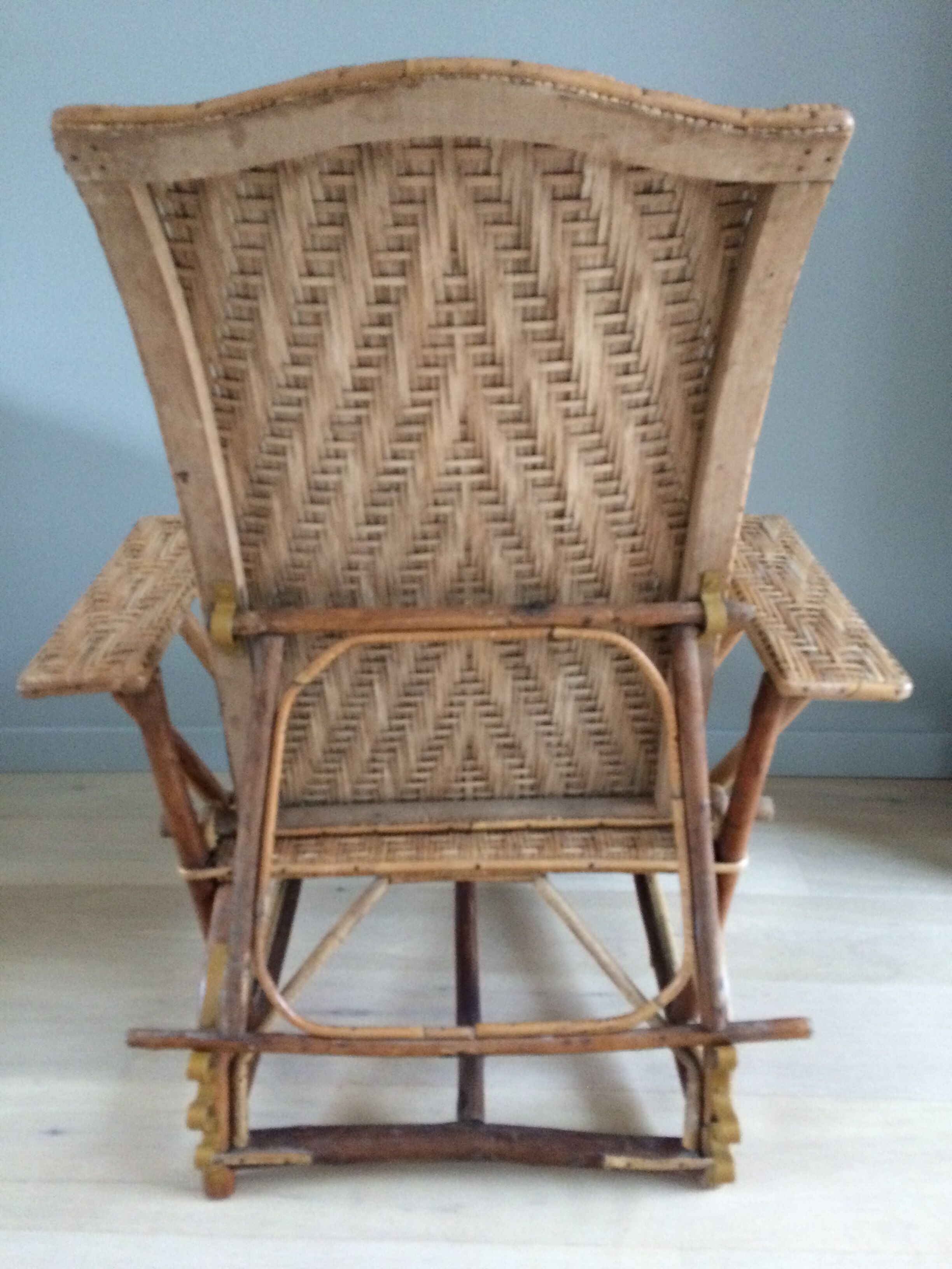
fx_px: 1063
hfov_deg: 48.2
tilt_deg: -19.9
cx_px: 476
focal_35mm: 29
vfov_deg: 61.7
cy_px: 634
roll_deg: -0.8
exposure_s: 1/17
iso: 320
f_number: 2.2
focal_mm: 4.15
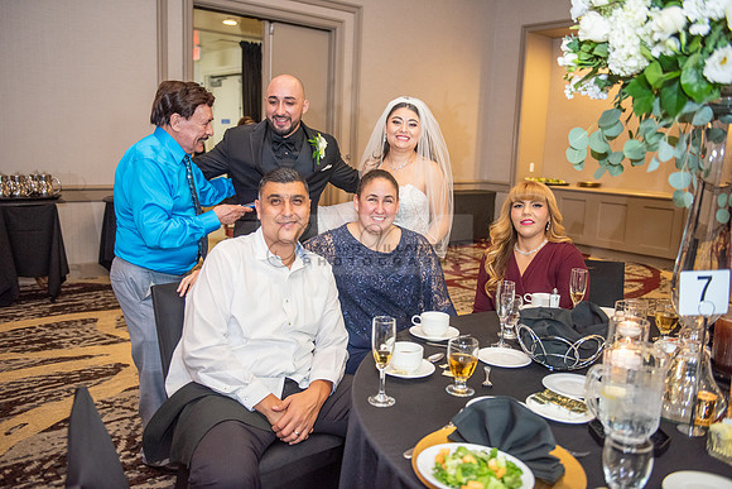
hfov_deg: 60.3
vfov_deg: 42.3
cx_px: 366
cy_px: 244
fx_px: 630
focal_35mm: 31
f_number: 2.8
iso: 1600
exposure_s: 1/200
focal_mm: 31
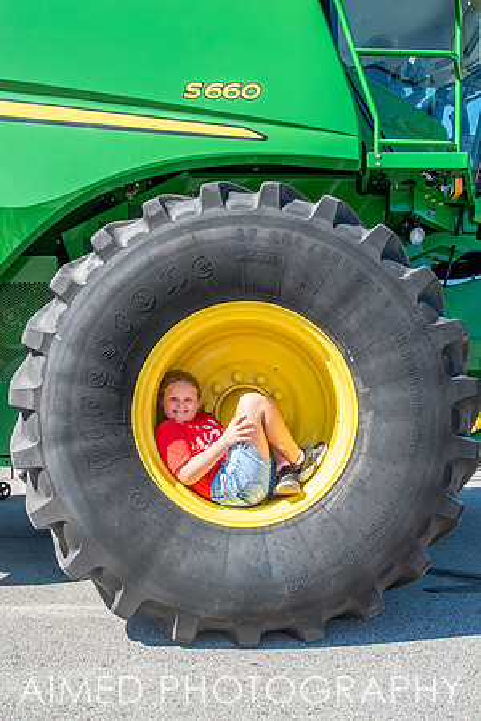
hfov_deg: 36.9
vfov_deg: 53.2
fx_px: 721
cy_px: 360
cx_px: 240
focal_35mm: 36
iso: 160
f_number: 6.3
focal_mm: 24
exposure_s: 1/500
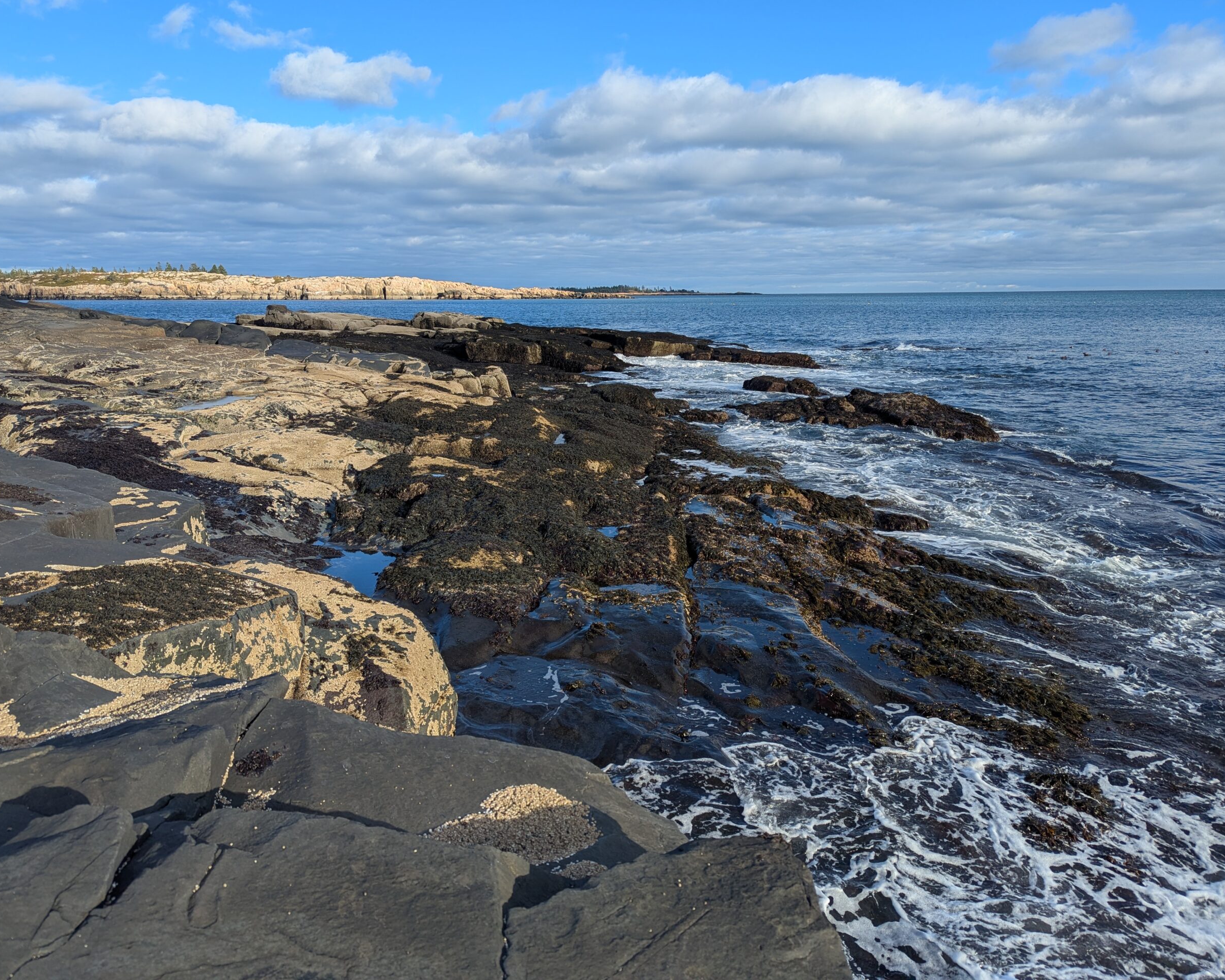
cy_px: 489
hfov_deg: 68.1
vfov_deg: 56.8
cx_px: 640
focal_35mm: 25
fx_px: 906
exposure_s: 1/1272
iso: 36
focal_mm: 6.81
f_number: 1.85
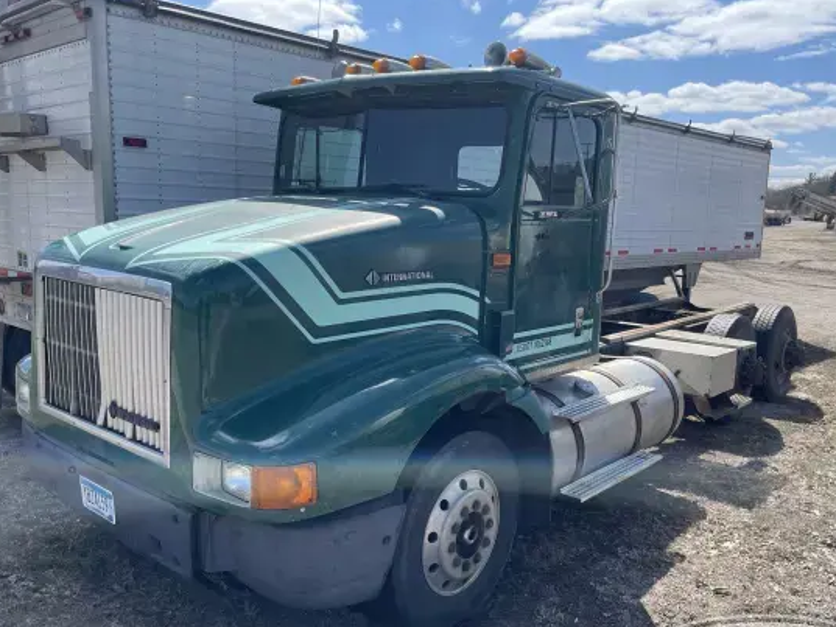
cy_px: 347
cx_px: 419
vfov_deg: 45.4
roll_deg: -0.1
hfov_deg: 58.3
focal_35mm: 31
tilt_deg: -8.6
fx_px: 749
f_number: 1.6
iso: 32
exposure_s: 1/1984
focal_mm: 4.2
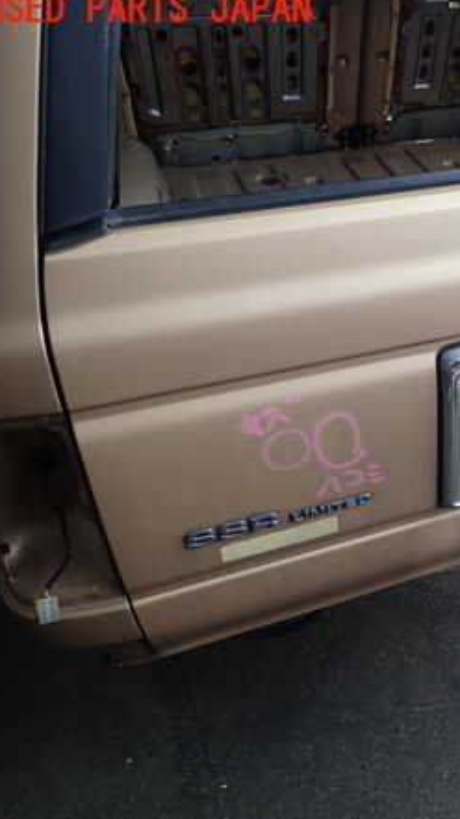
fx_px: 804
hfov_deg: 28.4
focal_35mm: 37
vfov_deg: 54.0
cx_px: 530
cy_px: 404
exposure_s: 1/100
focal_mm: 4.5
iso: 100
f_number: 2
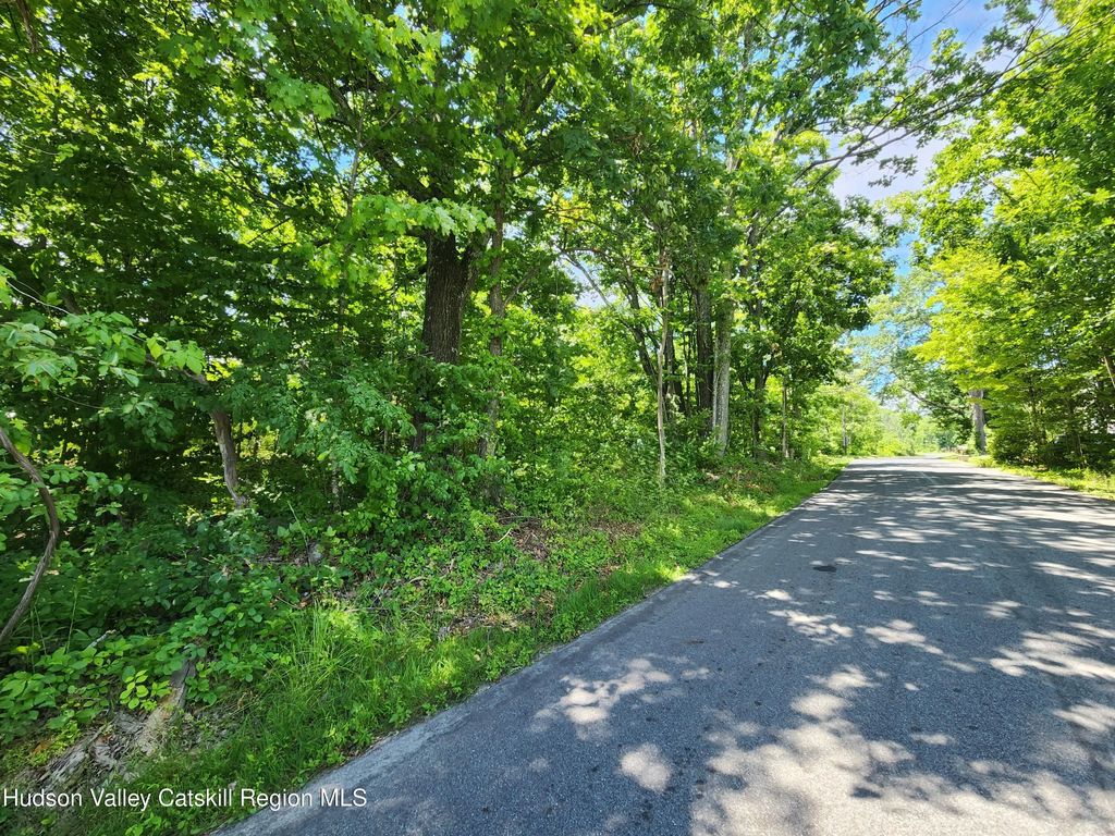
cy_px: 418
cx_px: 558
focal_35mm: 13
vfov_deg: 89.9
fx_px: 419
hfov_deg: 106.2
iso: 50
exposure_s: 1/173
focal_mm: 2.2
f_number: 2.2
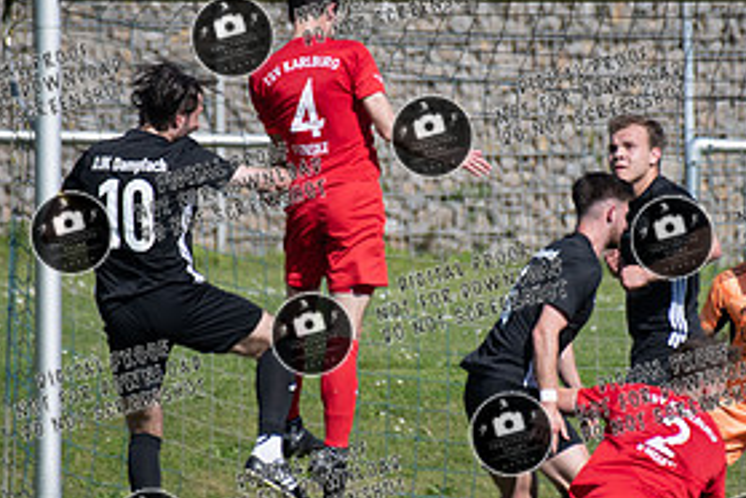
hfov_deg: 1.6
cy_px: 240
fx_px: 26709
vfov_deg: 1.1
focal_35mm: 1289
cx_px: 461
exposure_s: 1/1600
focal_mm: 500
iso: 250
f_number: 5.6
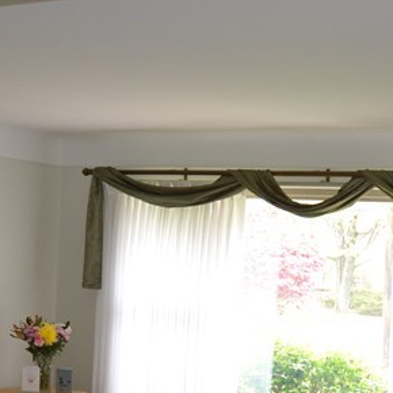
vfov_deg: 19.5
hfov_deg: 20.0
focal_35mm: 86
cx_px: 297
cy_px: 401
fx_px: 1105
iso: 400
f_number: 3.5
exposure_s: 1/60
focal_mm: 18
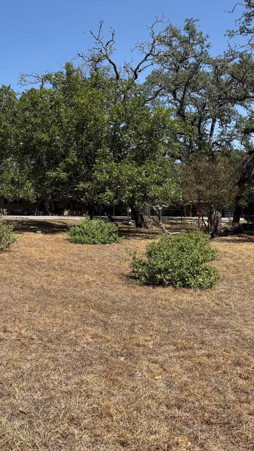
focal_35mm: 36
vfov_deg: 55.3
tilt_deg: -2.2
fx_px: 431
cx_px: 52
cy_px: 232
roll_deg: -0.2
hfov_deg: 32.0
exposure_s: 1/3759
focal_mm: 6.76
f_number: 1.78
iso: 80
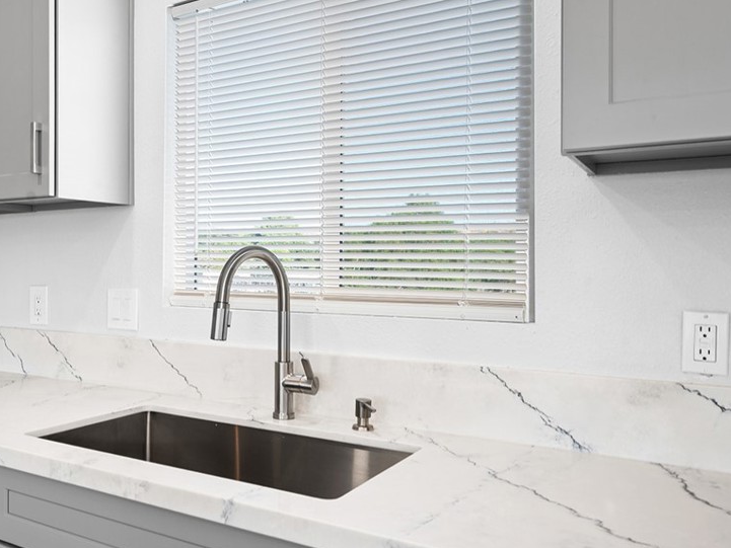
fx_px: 648
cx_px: 222
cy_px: 263
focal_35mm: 31
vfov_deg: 45.9
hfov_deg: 57.1
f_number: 9
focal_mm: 22.5
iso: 250
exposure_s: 1/13
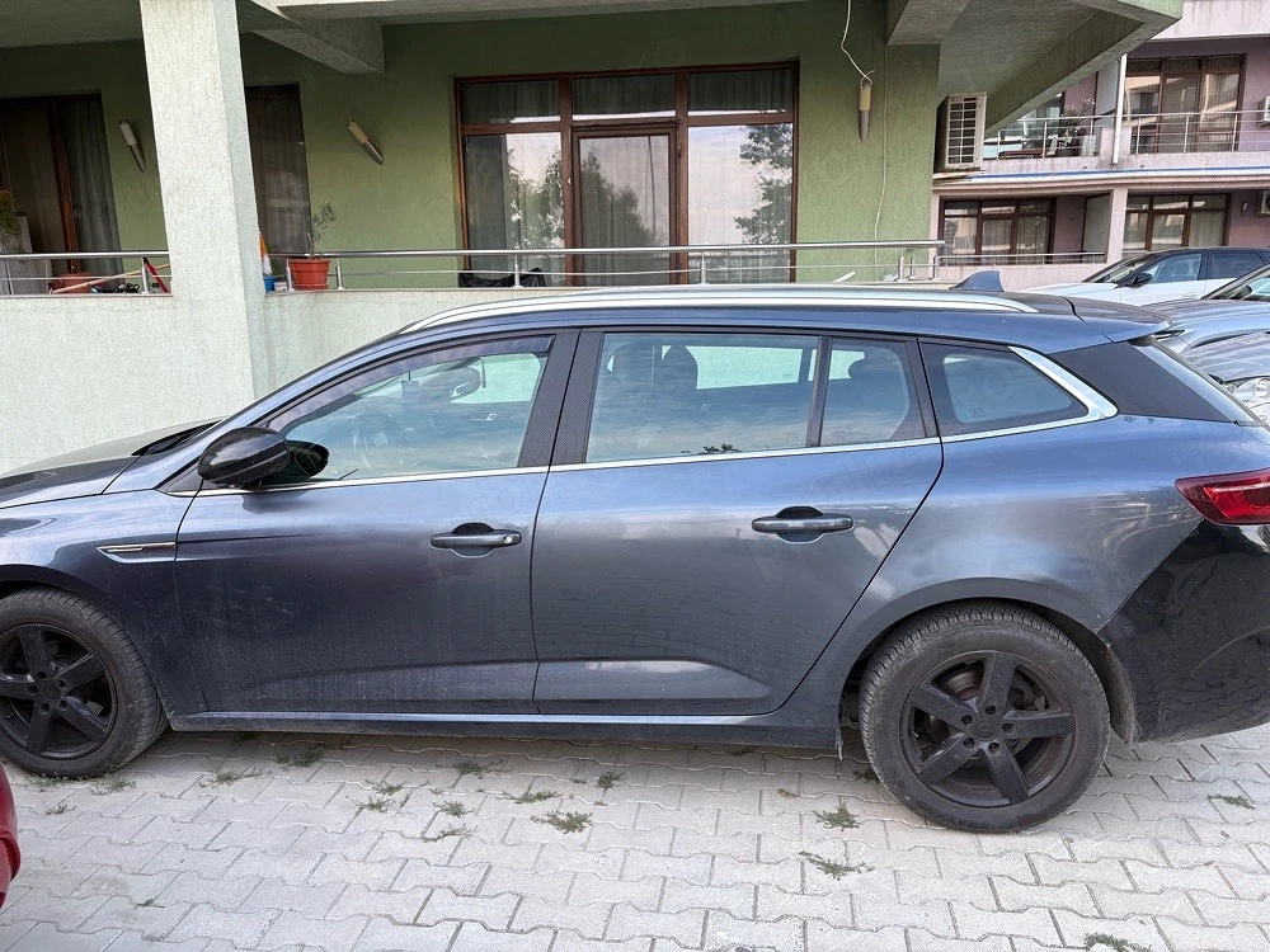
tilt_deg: -11.3
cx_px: 635
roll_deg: +1.9
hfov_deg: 67.3
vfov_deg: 53.1
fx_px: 954
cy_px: 476
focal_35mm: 26
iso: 32
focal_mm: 5.96
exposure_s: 1/132
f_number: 1.6
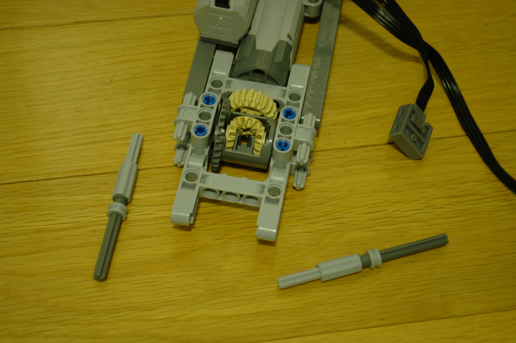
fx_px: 1181
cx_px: 258
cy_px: 172
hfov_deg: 24.6
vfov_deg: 16.5
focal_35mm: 82
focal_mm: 55
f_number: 5.6
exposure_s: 1/2
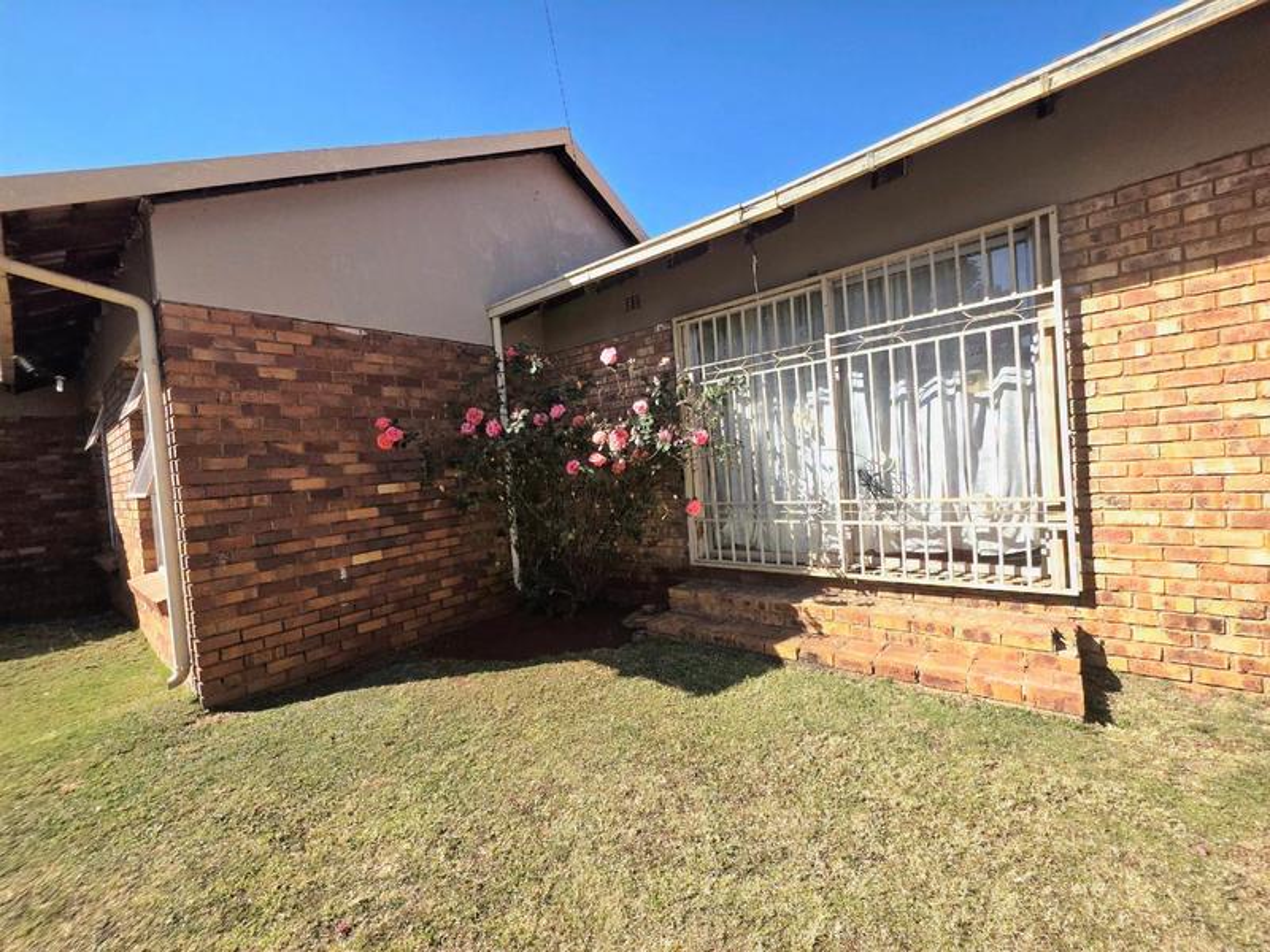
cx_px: 635
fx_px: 477
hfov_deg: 106.2
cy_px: 476
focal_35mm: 13
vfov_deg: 89.9
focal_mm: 2.2
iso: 64
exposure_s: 1/2000
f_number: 1.9
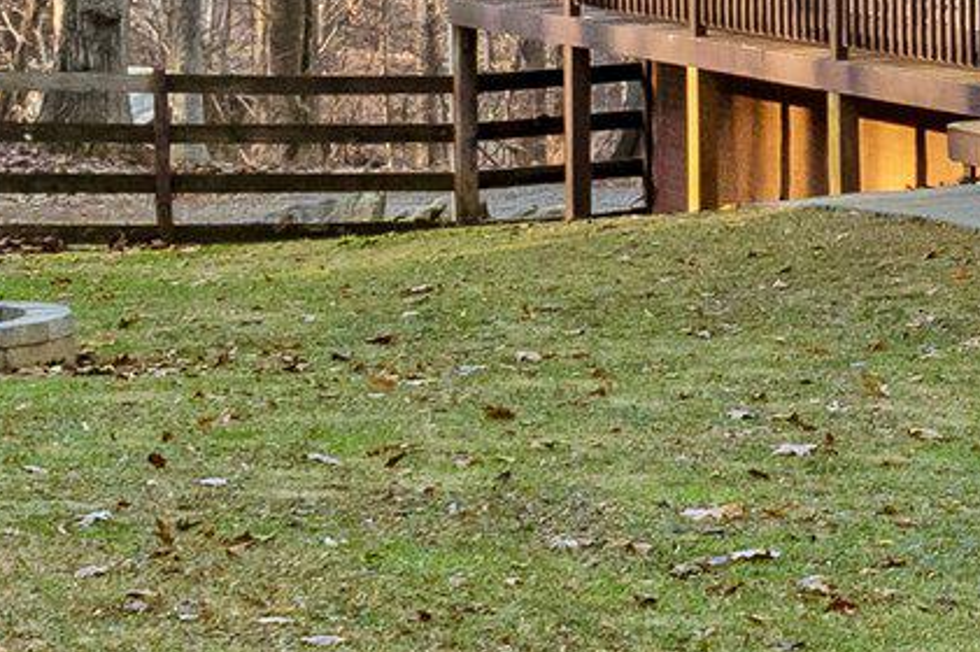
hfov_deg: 13.1
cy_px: -173
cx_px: 1569
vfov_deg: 9.2
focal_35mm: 146
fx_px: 3971
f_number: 8
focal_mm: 20
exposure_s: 1/320
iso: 640
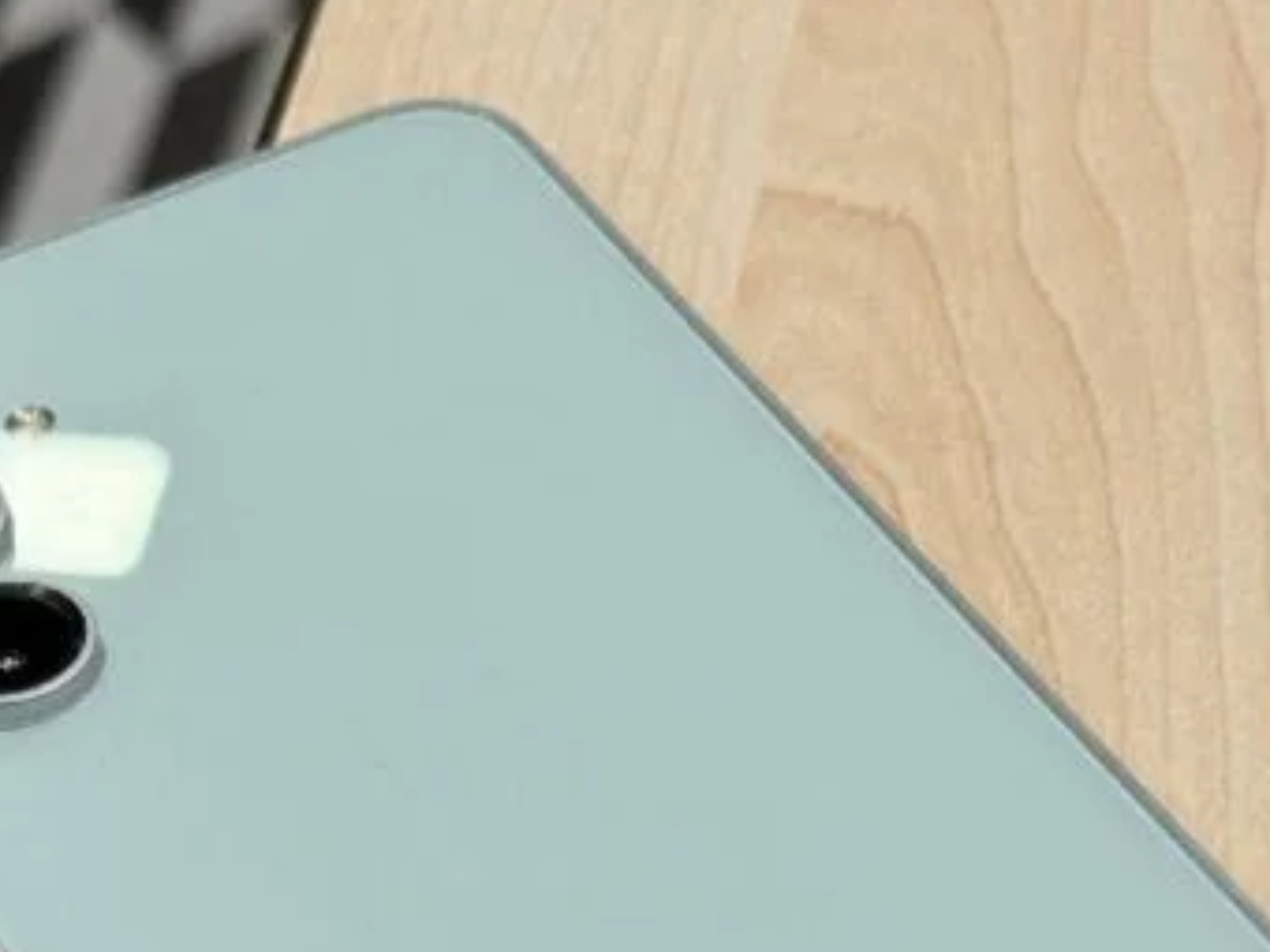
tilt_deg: -48.9
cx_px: 564
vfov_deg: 13.7
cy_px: 1014
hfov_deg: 18.5
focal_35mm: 106
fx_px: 3889
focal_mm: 6.86
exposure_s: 1/50
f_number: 1.78
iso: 64
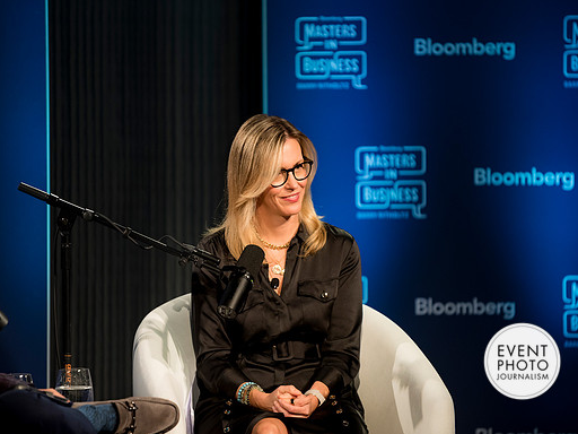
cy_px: 206
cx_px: 288
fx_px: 3857
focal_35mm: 231
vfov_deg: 6.4
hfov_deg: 8.6
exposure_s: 1/125
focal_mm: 200
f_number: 2.8
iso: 800
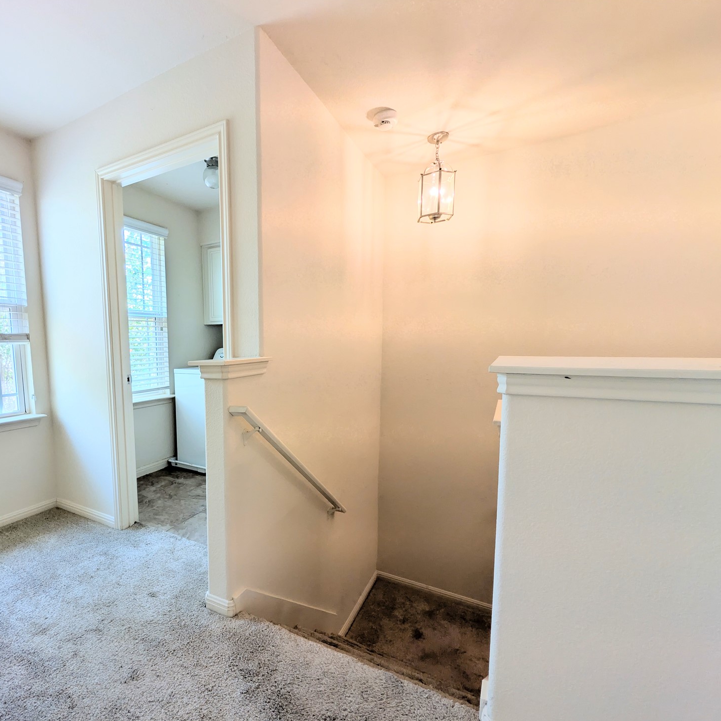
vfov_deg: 91.0
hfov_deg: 89.5
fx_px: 353
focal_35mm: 15
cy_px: 379
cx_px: 275
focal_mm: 2.02
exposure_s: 1/169
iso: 54
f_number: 1.7
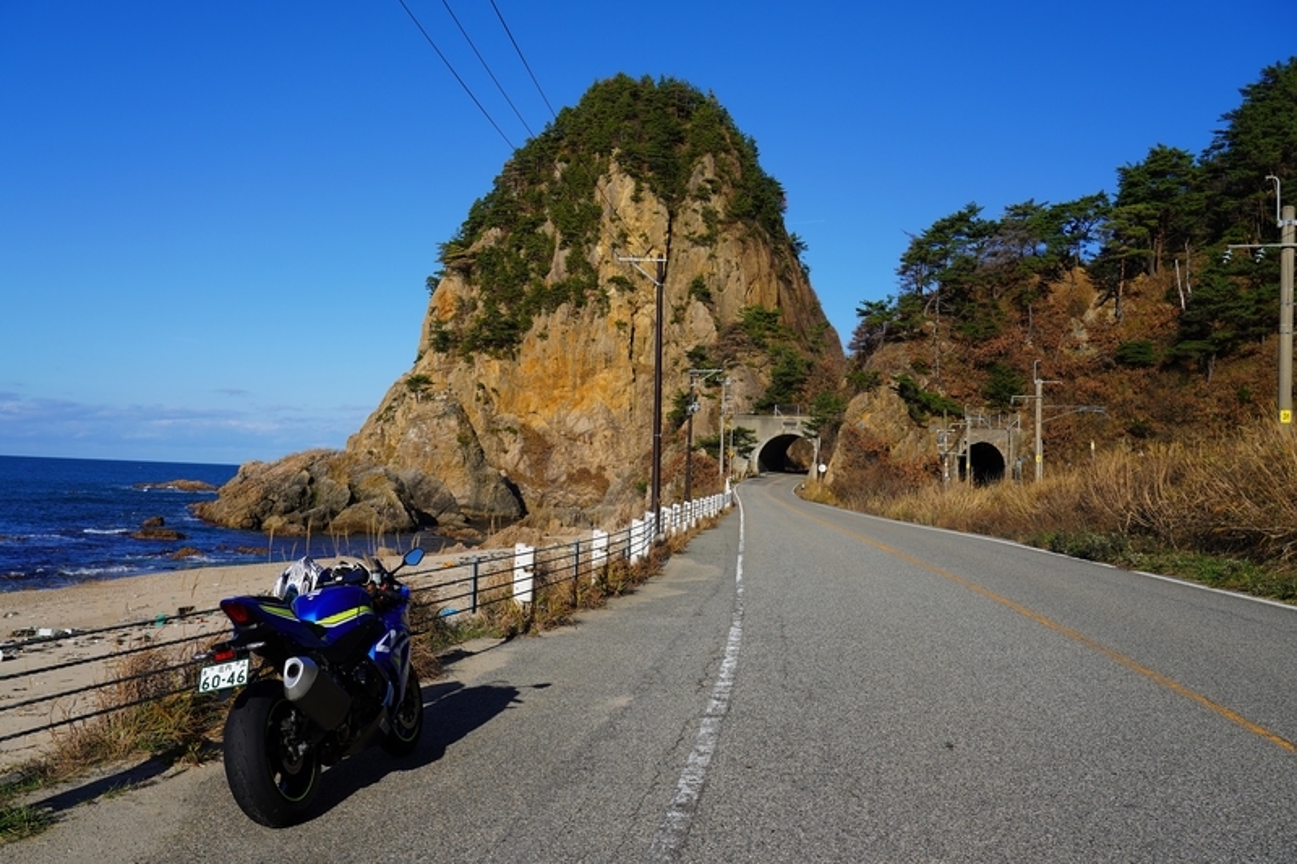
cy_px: 432
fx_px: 1225
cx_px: 648
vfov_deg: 38.9
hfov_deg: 55.8
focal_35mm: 34
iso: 100
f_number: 8
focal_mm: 34
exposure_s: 1/500
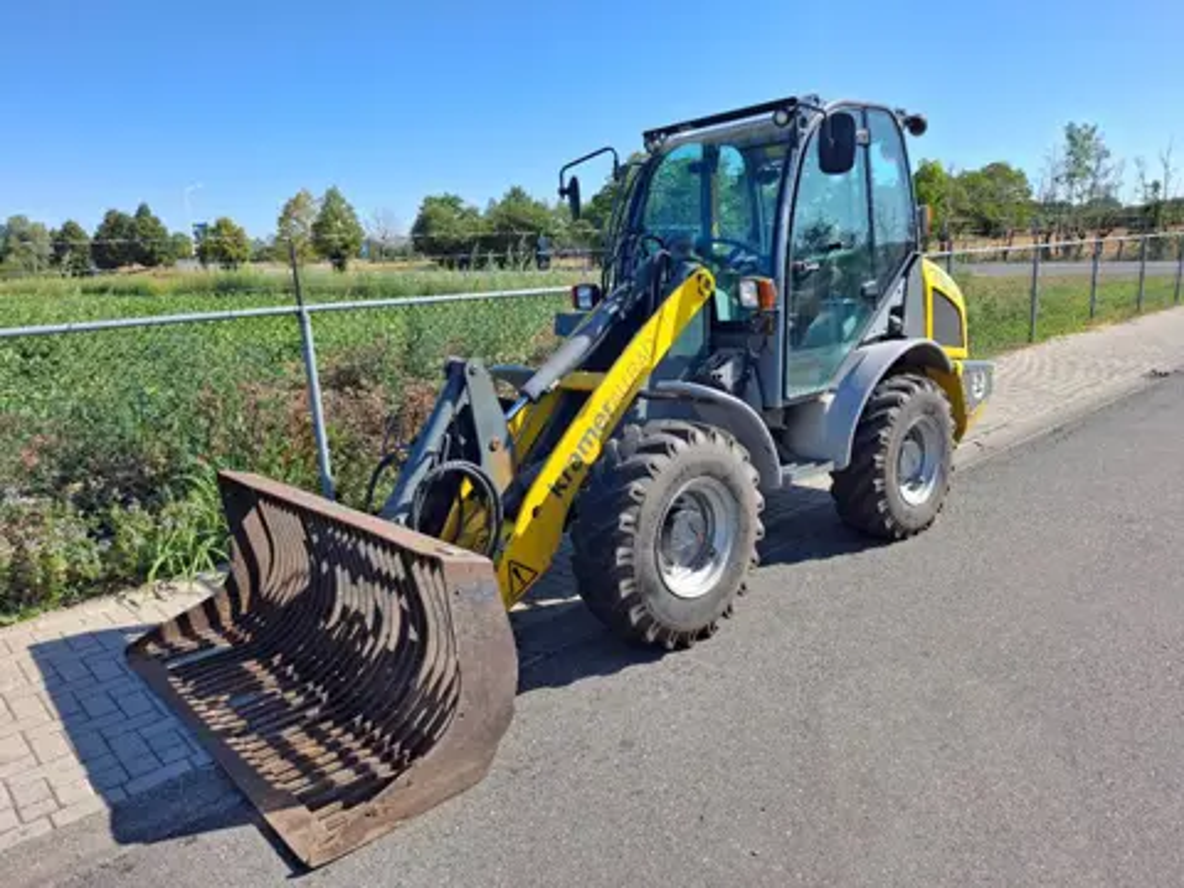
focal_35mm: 23
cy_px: 444
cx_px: 592
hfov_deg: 73.9
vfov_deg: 58.9
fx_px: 787
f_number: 1.8
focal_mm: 5.54
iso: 50
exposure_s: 1/979
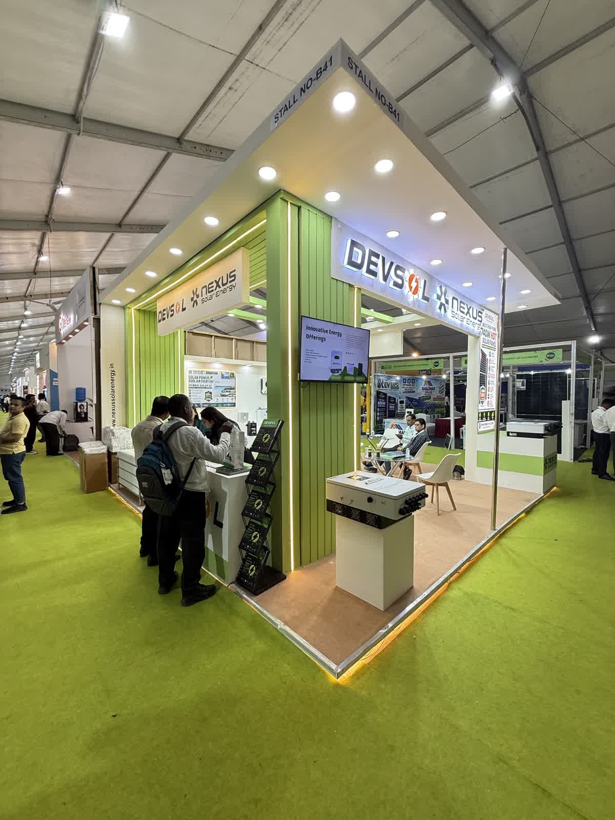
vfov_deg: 102.1
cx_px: 308
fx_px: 332
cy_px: 410
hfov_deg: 85.7
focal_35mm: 14
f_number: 2.2
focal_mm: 2.22
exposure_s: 1/100
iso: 100
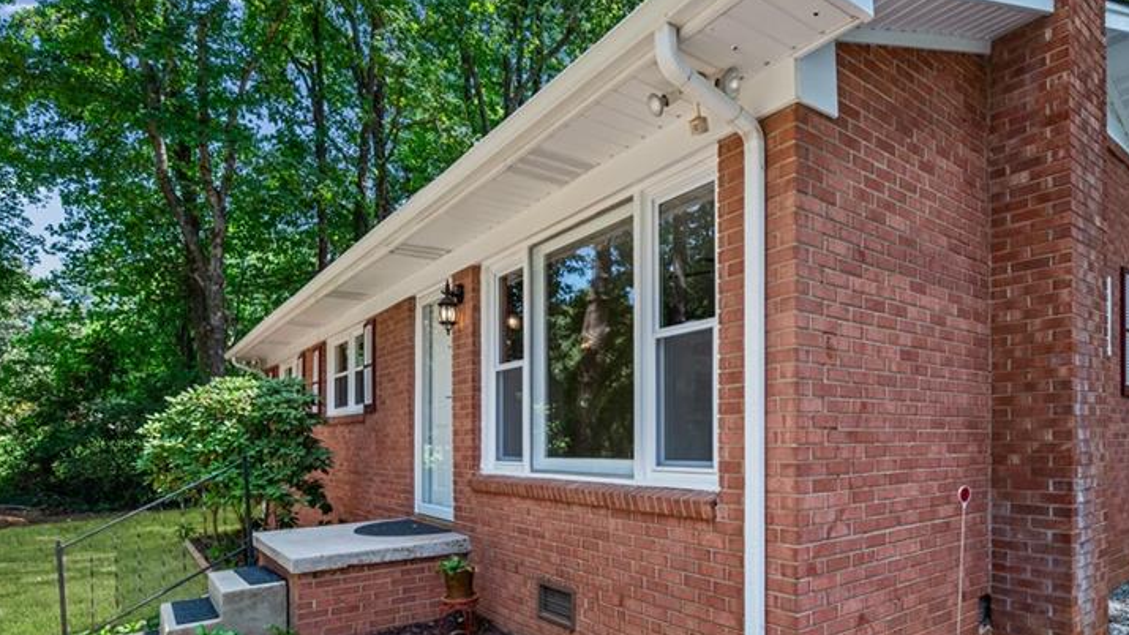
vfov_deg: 51.8
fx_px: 629
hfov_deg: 83.4
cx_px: 641
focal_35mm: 21
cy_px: 456
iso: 400
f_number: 7.1
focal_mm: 14
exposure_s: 1/500
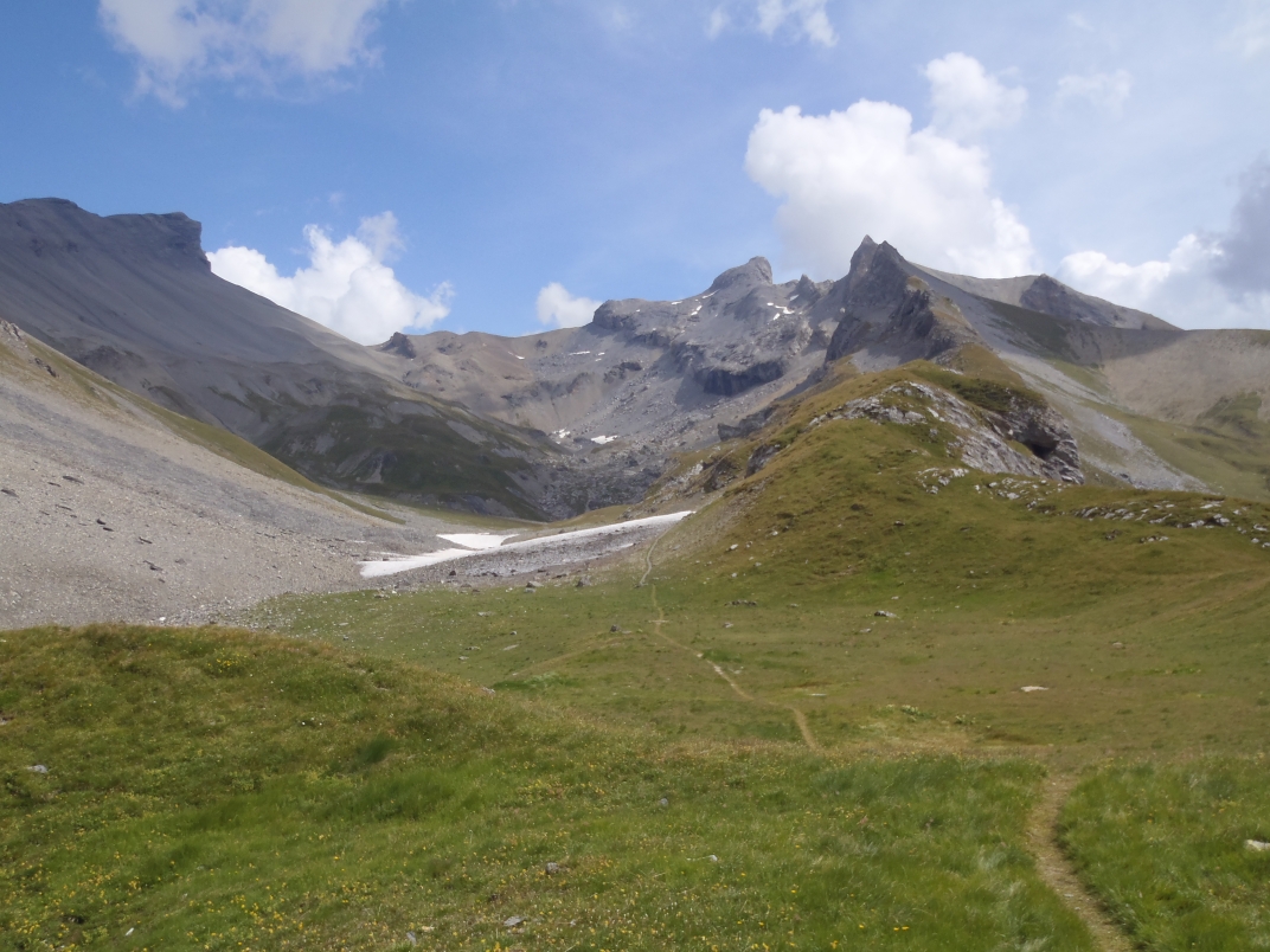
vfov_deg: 39.7
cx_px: 635
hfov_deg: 51.4
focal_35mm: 36
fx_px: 1321
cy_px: 476
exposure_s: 1/500
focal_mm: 6.53
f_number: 5
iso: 80
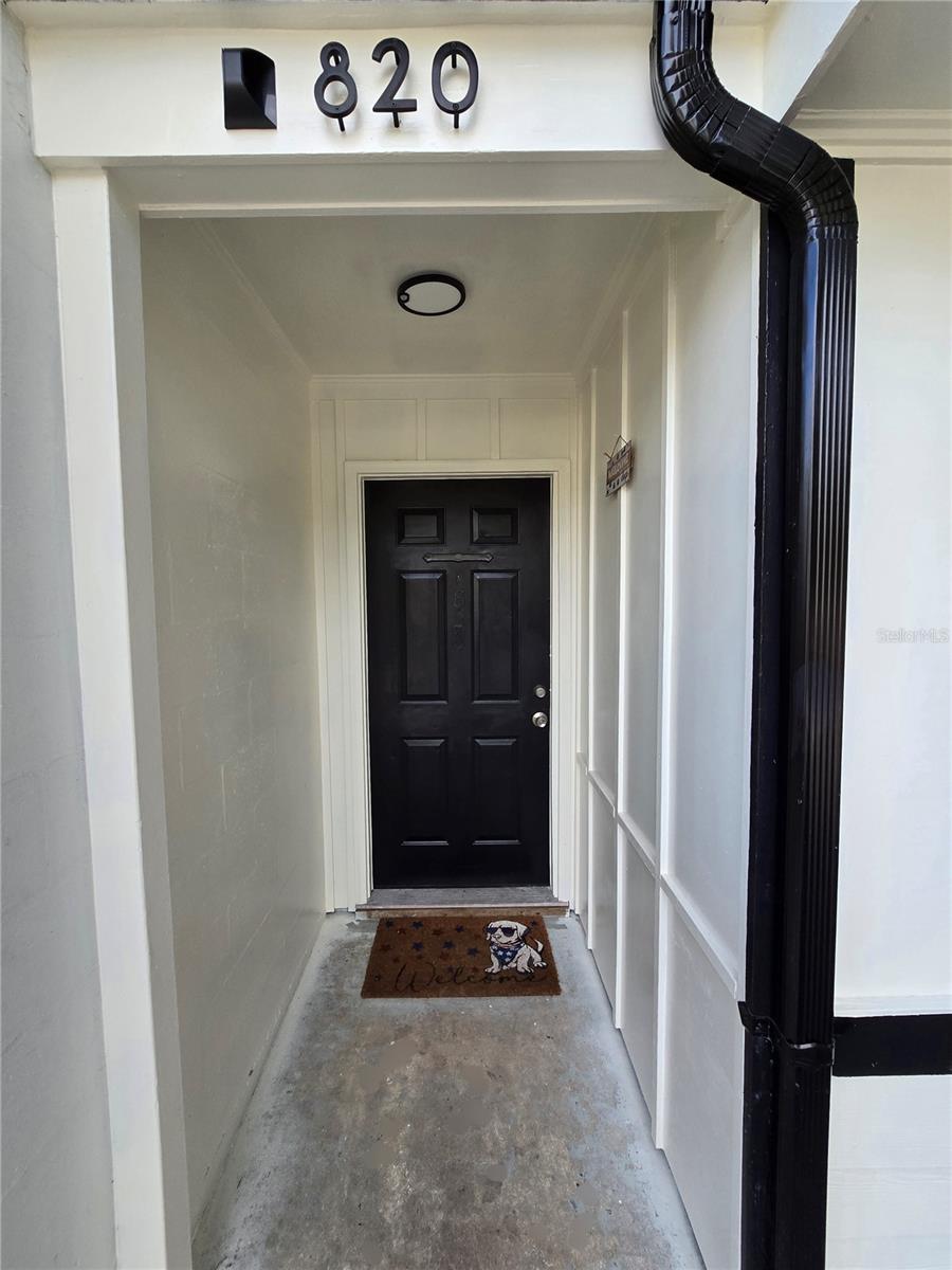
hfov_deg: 89.9
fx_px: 477
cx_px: 476
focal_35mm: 13
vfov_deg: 106.2
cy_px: 635
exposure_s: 1/370
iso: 80
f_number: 2.2
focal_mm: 2.2
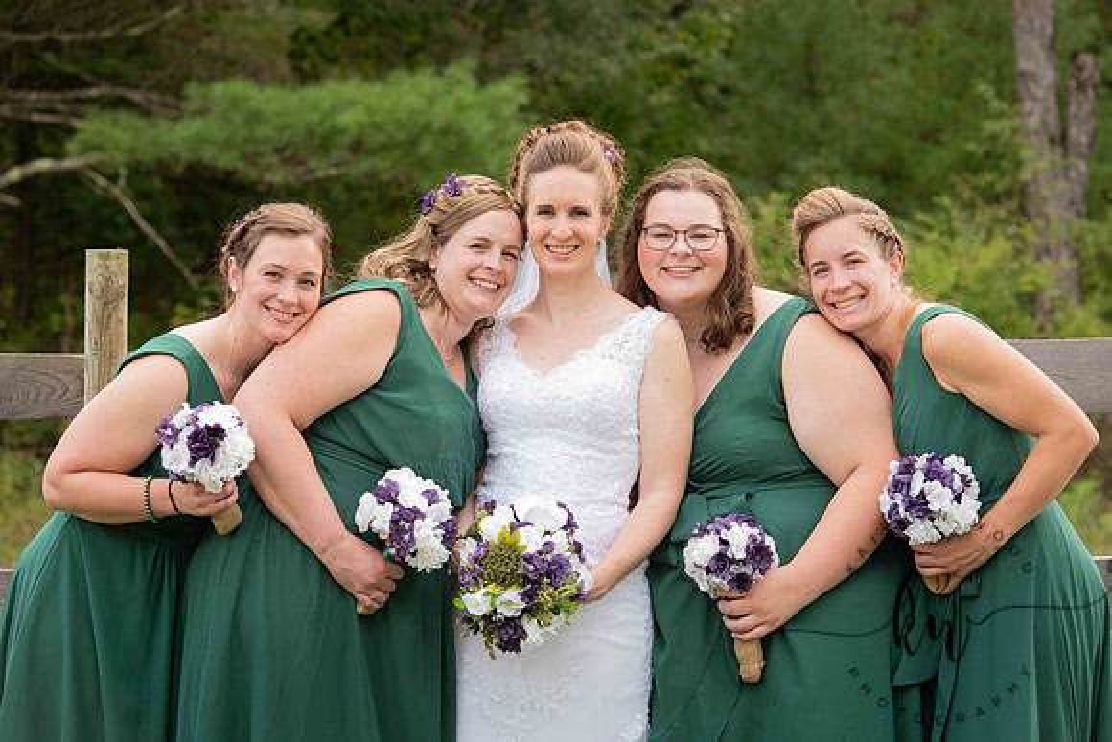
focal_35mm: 126
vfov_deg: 10.9
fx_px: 3893
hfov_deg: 16.3
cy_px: 371
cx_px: 556
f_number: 5.6
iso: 400
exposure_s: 1/200
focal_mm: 125
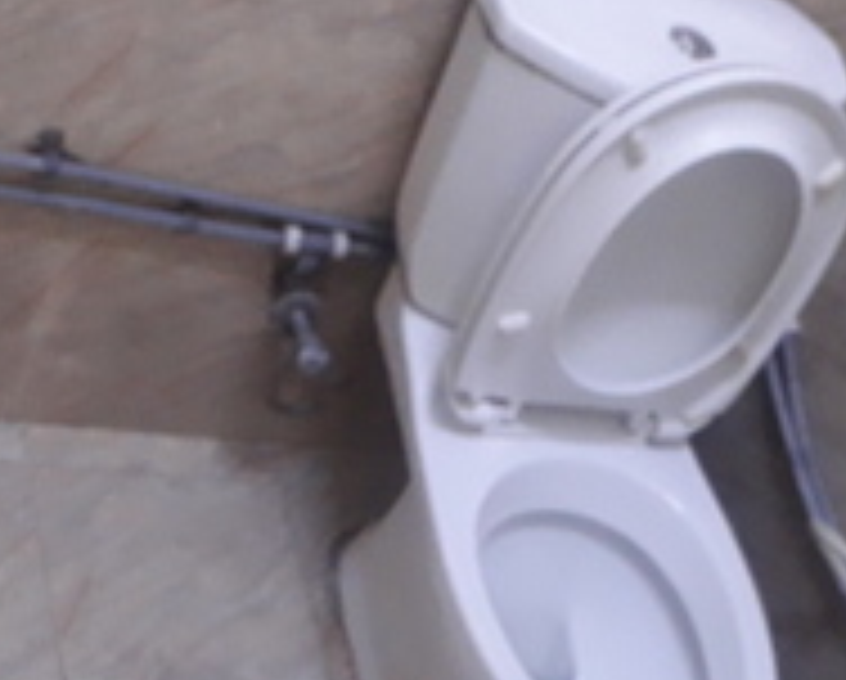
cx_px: 524
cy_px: 655
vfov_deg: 23.1
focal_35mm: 64
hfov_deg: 29.4
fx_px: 1605
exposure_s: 1/20
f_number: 1.9
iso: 400
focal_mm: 3.6
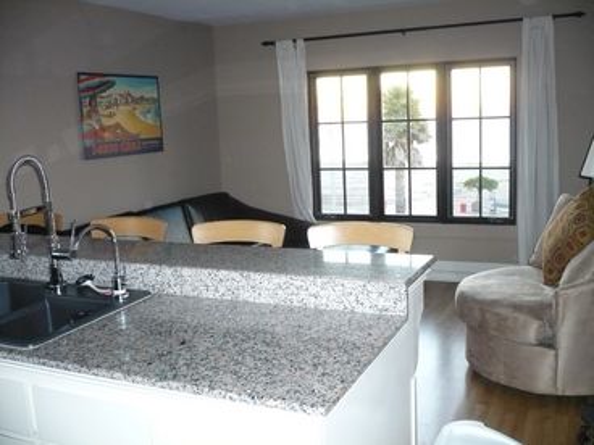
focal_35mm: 35
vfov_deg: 40.7
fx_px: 601
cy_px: 222
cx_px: 297
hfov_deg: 52.6
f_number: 2.8
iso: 500
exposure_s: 1/30
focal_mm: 5.8
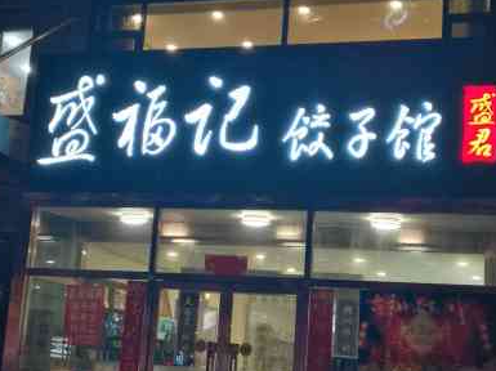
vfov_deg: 20.6
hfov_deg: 27.4
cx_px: 233
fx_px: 1016
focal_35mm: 71
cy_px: 127
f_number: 2
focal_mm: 4.04
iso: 125
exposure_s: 1/33.3
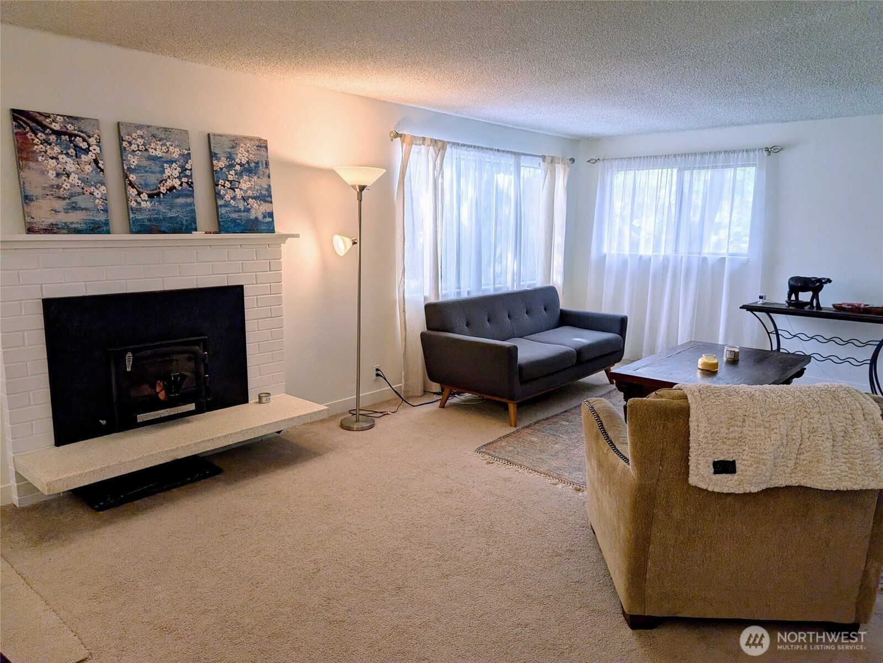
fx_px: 612
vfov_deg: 56.8
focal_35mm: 24
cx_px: 442
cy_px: 332
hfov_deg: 71.6
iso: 23
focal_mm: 6.9
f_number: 1.68
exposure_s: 1/752
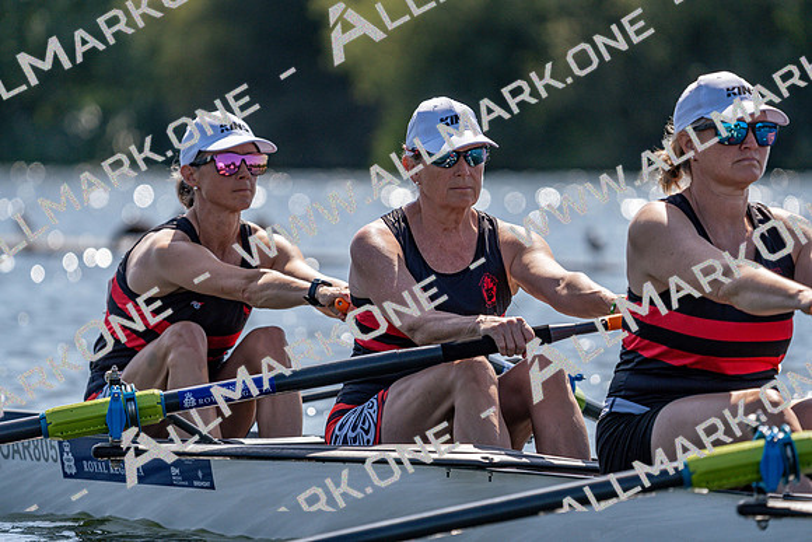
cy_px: 271
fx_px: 8302
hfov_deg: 5.6
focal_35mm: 368
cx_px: 406
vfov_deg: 3.7
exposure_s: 1/2000
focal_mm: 368
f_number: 6.3
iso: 320
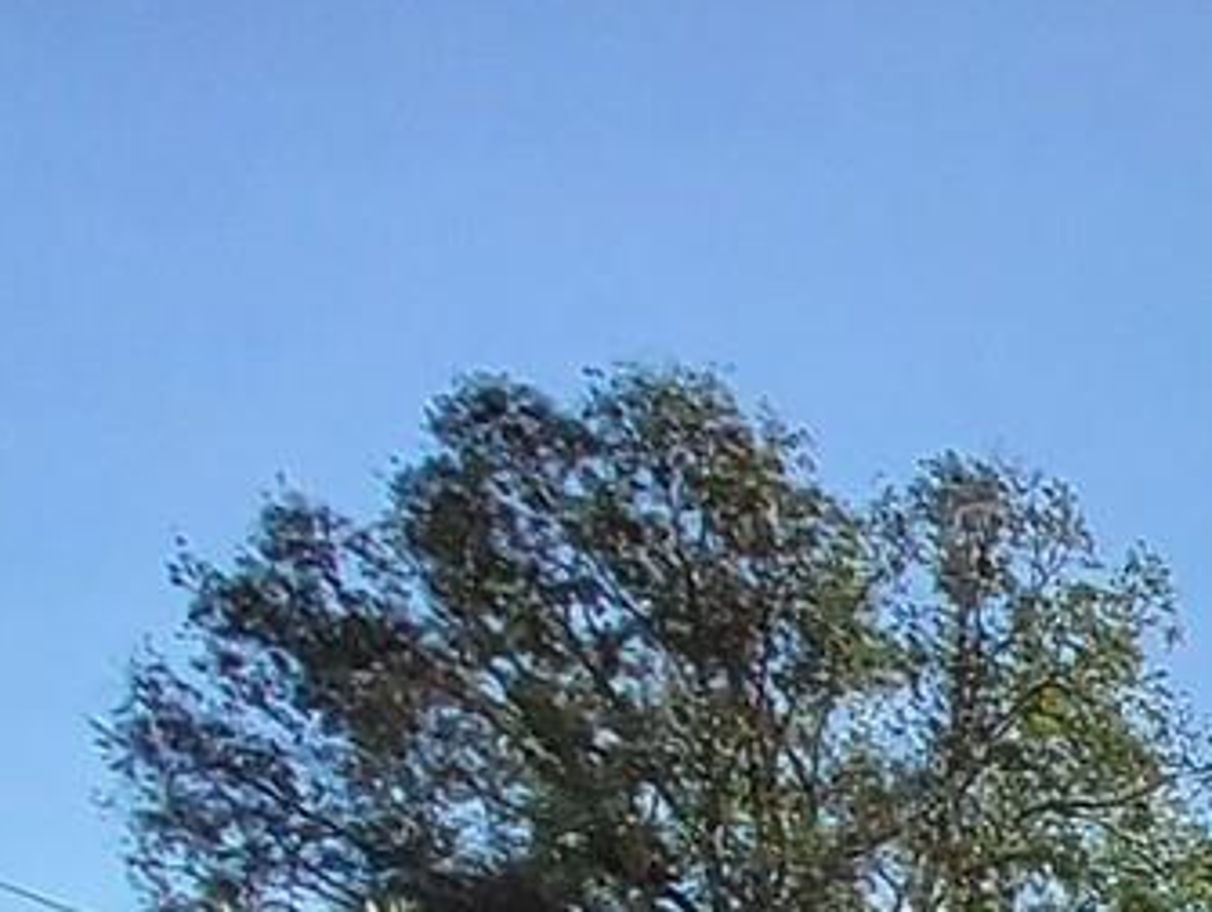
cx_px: 2417
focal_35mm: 62
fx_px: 2173
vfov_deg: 17.5
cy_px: 1781
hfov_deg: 19.0
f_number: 2.2
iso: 50
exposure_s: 1/1472
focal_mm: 1.13
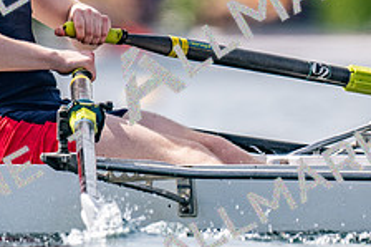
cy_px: -31
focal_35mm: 2332
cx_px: -22
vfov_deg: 0.6
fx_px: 24014
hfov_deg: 0.9
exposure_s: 1/2500
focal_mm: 600
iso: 180
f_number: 4
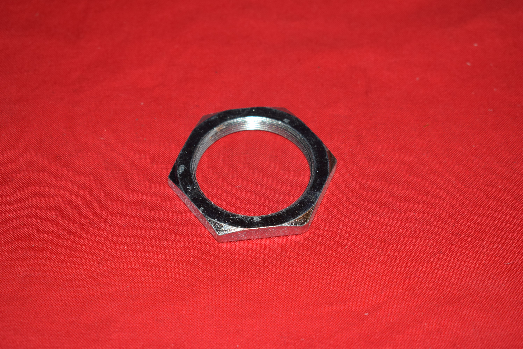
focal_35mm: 72
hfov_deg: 28.1
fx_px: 1047
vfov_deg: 19.0
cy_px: 174
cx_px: 262
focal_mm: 48
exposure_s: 1/200
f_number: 5.6
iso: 400
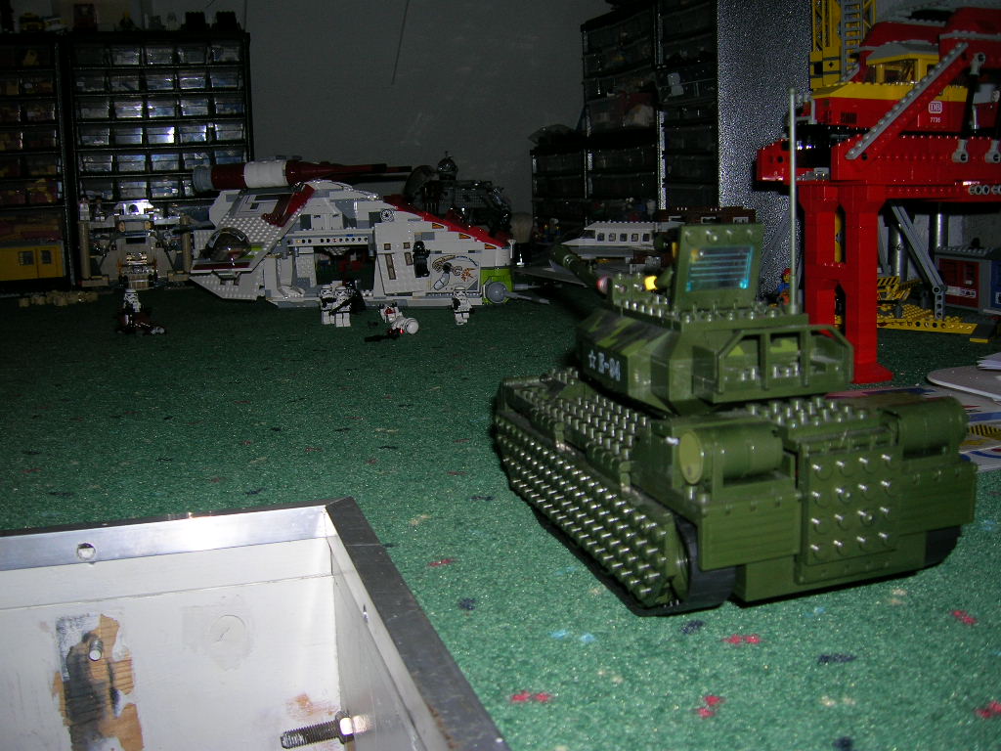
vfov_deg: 41.8
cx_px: 500
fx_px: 983
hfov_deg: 54.0
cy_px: 376
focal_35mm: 34
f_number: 2.9
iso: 50
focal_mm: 5.7
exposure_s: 1/60.1
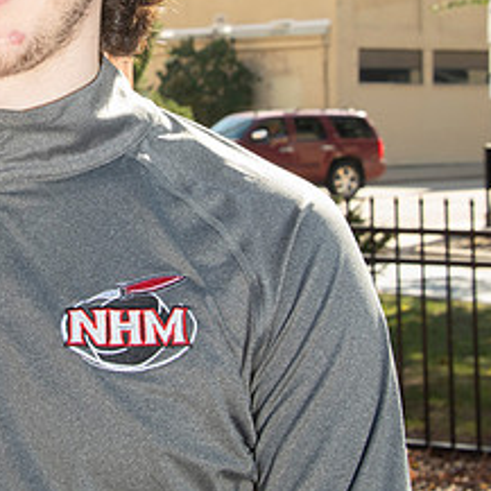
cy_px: 58
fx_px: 2038
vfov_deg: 13.6
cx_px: 66
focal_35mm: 127
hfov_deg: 13.6
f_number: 13
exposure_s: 1/160
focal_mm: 56
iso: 800
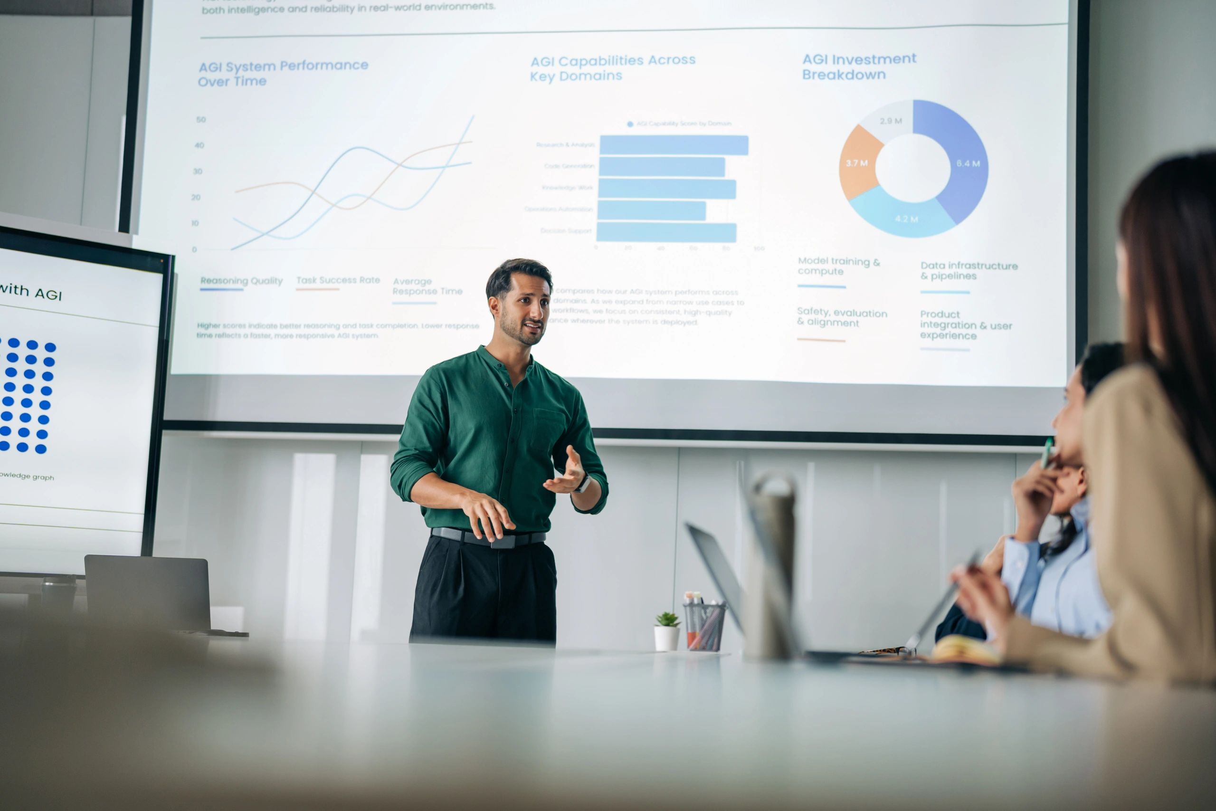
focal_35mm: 50
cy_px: 406
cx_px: 608
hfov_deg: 39.6
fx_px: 1689
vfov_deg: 27.0
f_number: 1.4
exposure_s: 1/200
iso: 800
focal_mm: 50
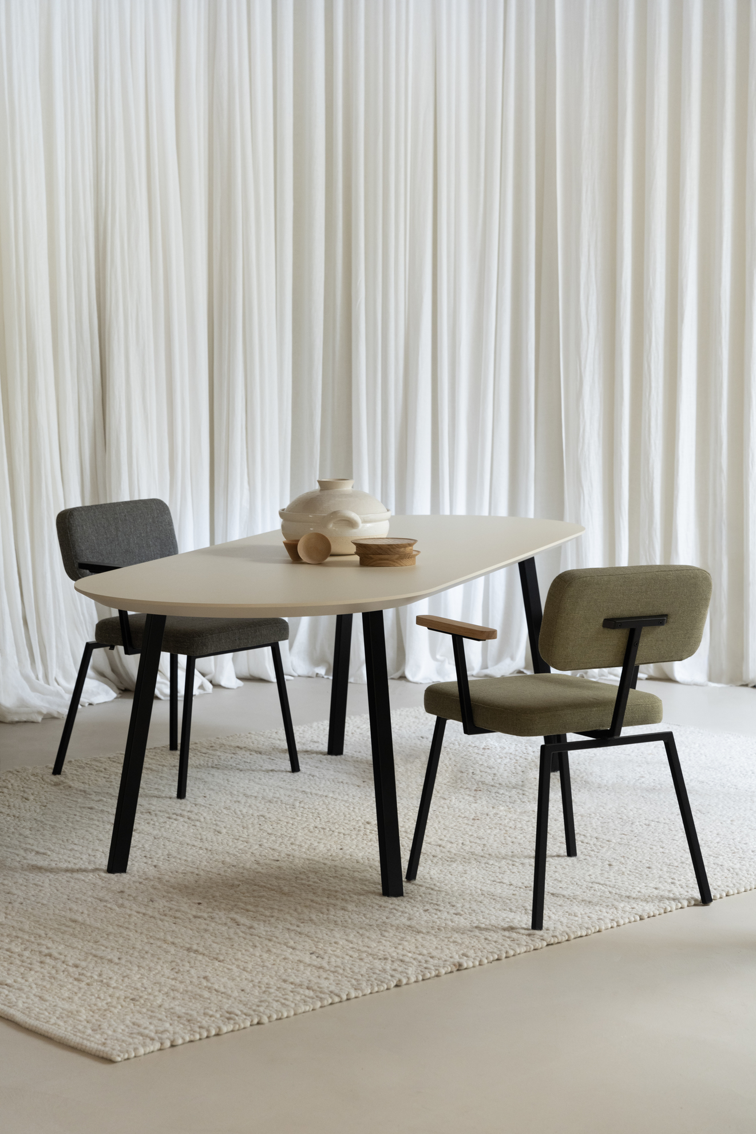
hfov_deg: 19.5
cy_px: 567
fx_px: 2204
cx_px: 378
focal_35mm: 70
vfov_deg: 28.8
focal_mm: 70
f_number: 5.6
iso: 400
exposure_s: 1/8
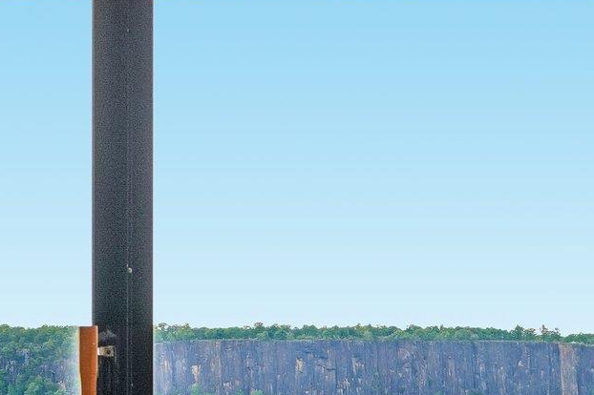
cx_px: -132
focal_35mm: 114
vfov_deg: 11.8
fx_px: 1874
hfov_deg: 17.1
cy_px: 460
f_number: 8
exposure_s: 1/200
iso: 100
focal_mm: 34.5
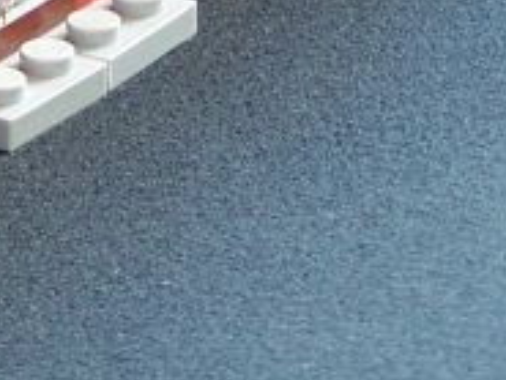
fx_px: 8498
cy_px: -667
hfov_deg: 3.4
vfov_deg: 2.5
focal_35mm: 581
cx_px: -648
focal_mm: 17.5
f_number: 3.2
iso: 80
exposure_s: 1/10
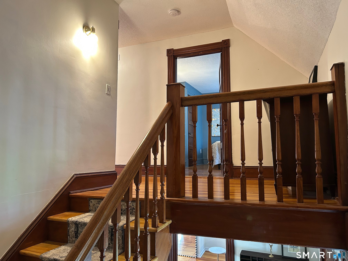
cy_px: 130
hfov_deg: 67.3
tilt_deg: +6.2
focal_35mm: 26
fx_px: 261
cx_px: 174
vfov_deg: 53.1
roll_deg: +0.1
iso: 320
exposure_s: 1/60
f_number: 1.5
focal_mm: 5.7
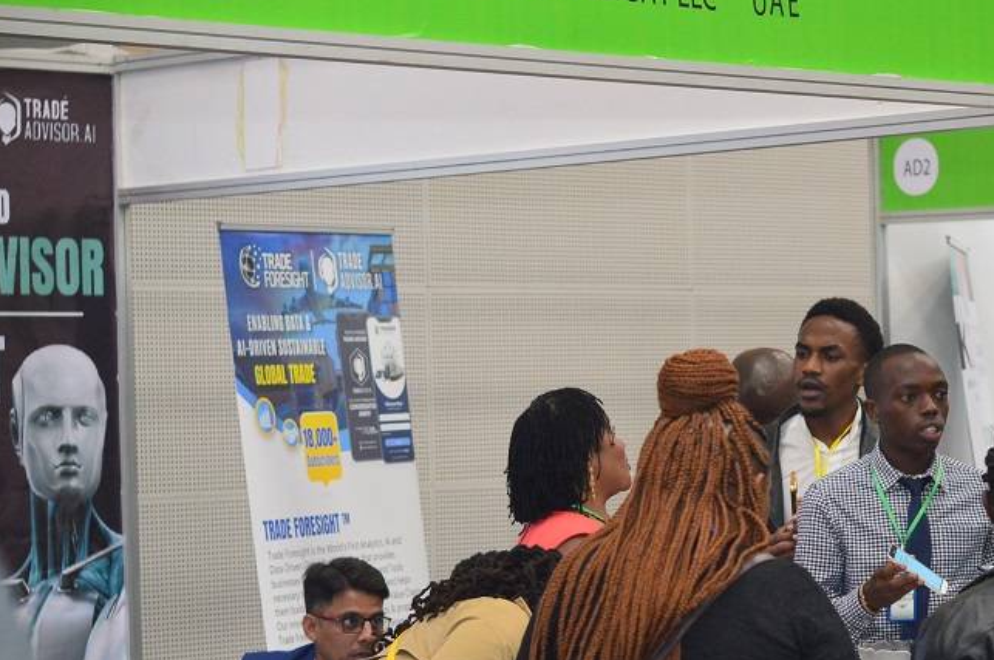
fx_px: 3475
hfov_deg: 16.3
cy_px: 431
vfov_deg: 10.8
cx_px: 623
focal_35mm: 126
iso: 1600
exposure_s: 1/125
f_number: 2.5
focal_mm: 50
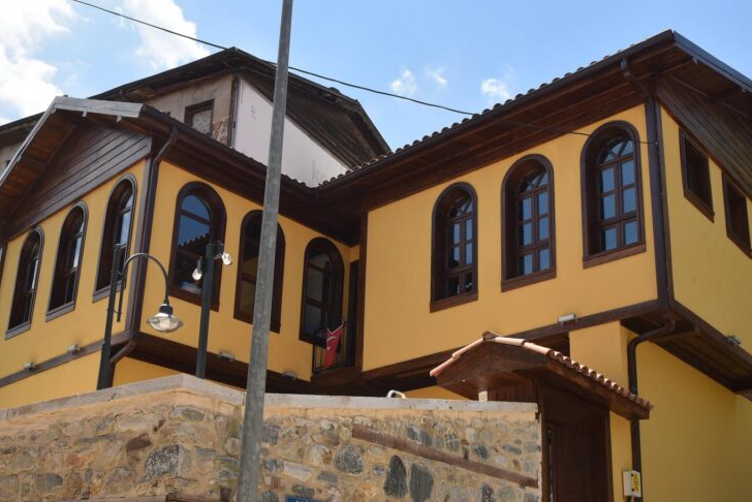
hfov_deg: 43.6
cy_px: 352
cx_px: 377
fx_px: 940
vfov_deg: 29.6
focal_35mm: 45
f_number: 10
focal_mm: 32
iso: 200
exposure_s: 1/250
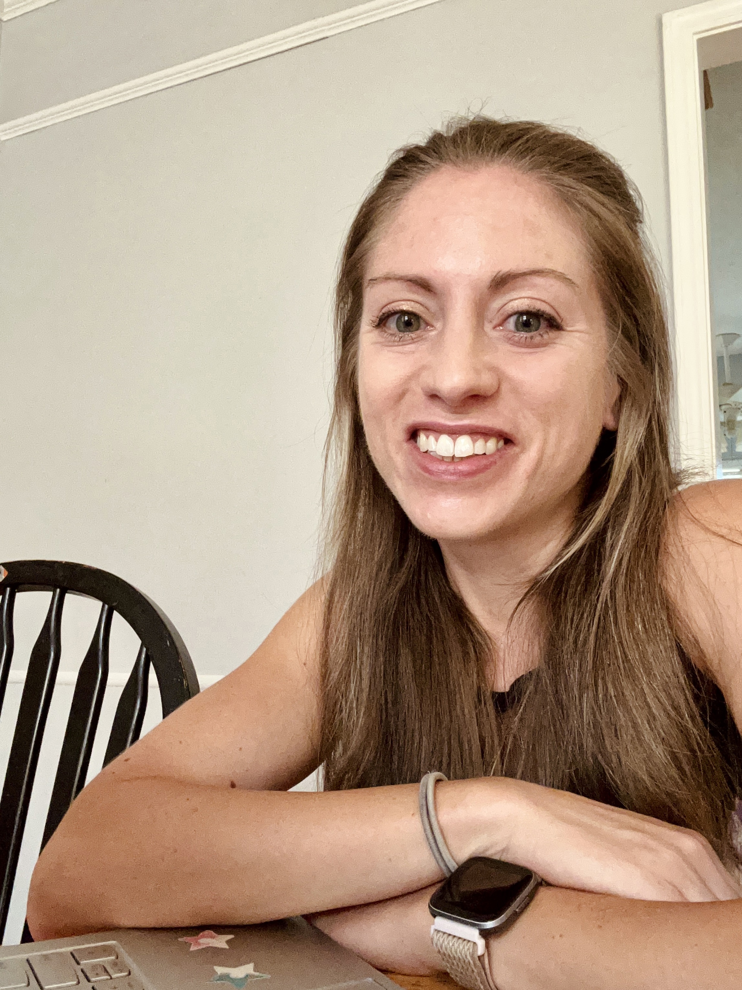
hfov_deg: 46.8
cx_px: 371
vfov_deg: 60.0
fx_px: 858
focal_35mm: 30
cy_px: 495
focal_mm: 2.69
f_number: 1.9
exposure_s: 1/60
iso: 320
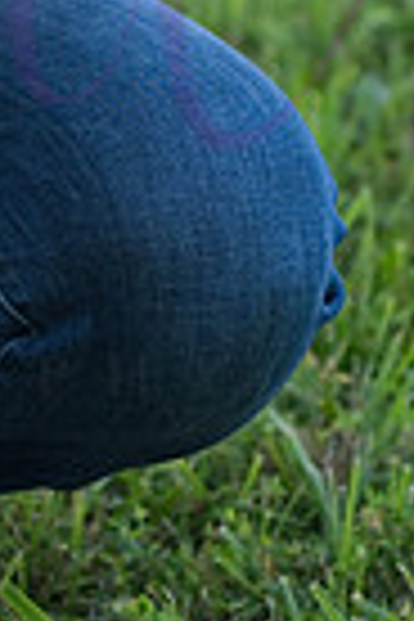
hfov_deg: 4.7
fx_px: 4985
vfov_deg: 7.0
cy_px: -364
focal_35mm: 289
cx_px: -430
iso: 400
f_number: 4
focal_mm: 69
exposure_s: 1/640
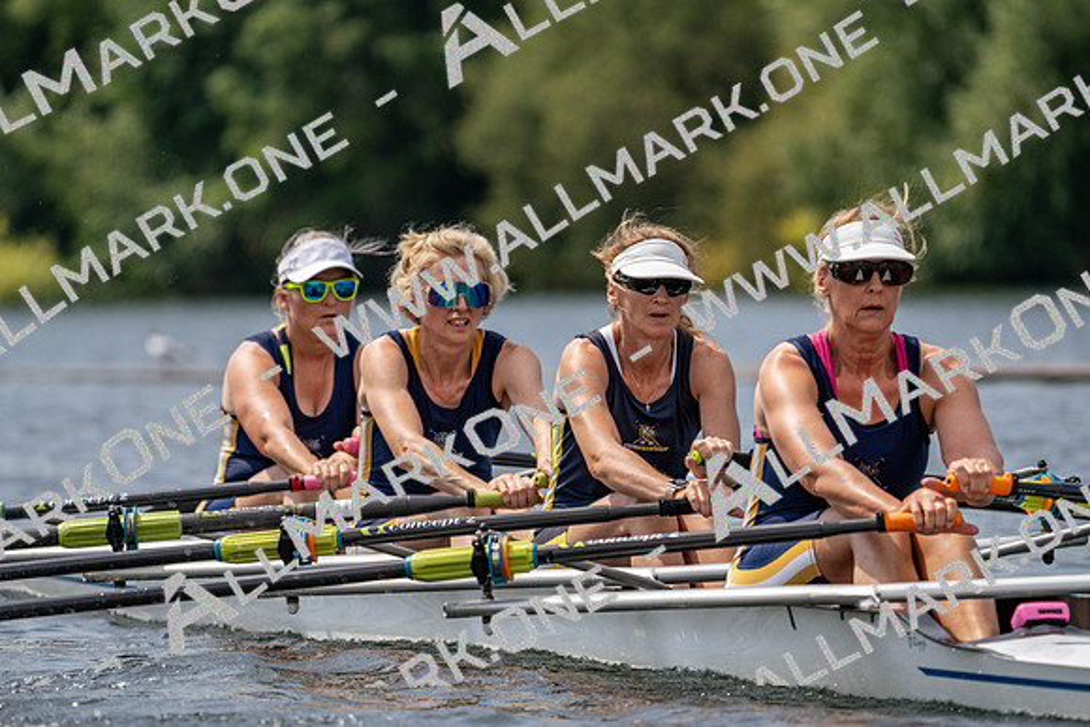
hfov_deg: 5.7
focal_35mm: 362
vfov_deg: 3.8
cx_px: 545
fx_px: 10963
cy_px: 364
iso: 250
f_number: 6.3
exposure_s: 1/1600
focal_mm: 362
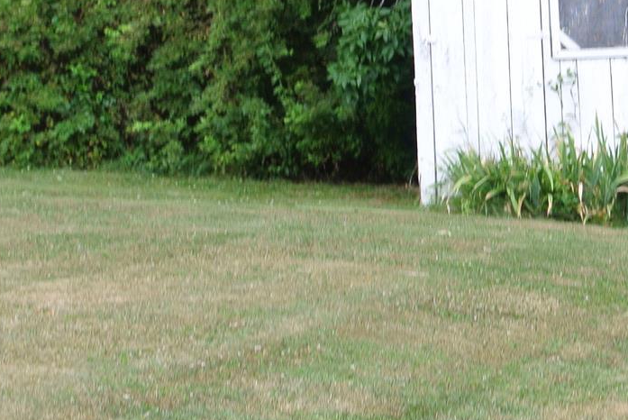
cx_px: 563
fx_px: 4155
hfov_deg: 8.6
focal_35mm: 238
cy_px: 81
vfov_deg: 5.8
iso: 100
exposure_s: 1/100
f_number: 5.6
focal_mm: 30
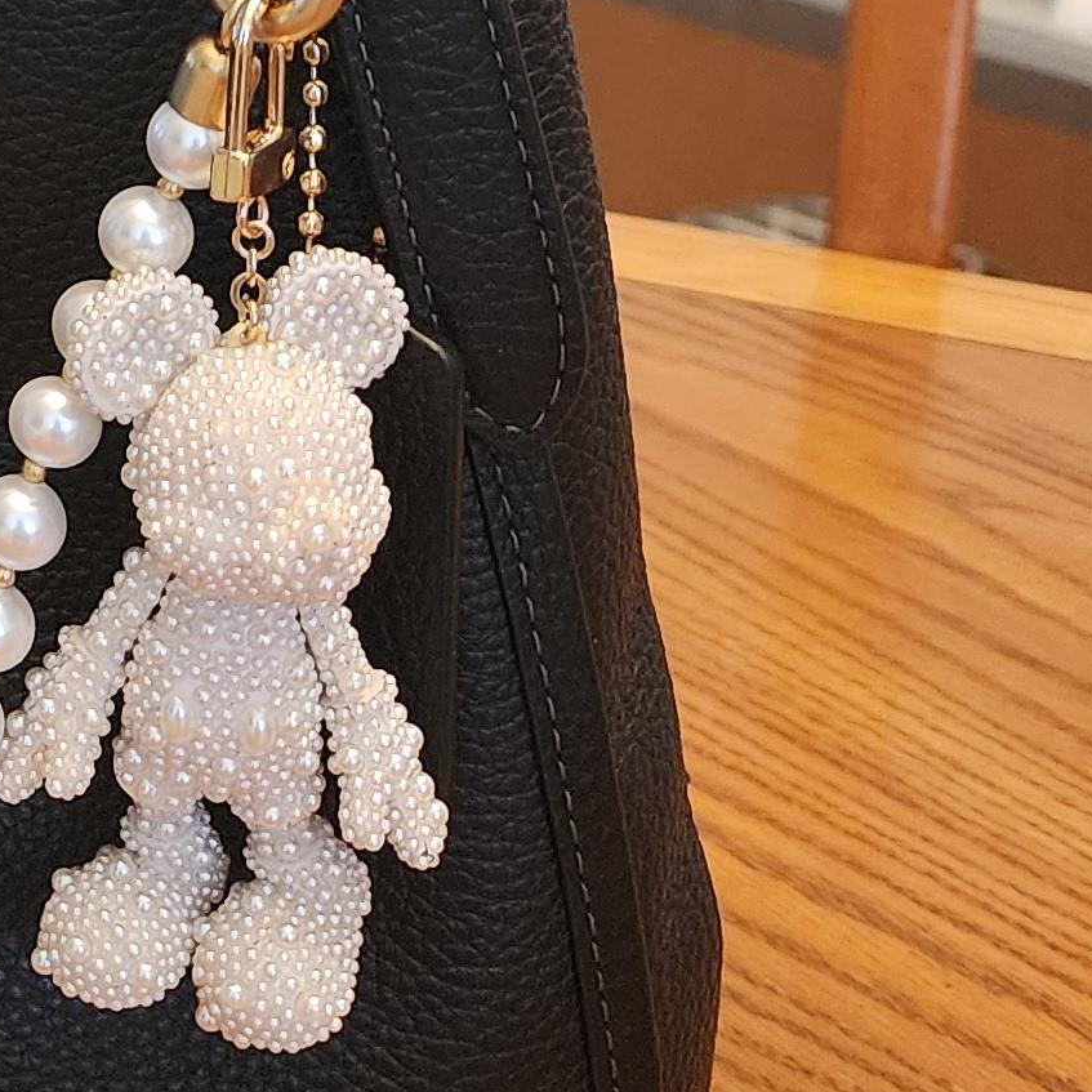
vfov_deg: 17.2
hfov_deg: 16.2
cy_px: -258
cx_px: -641
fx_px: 3426
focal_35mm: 96
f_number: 1.8
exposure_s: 1/120
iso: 500
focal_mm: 6.4
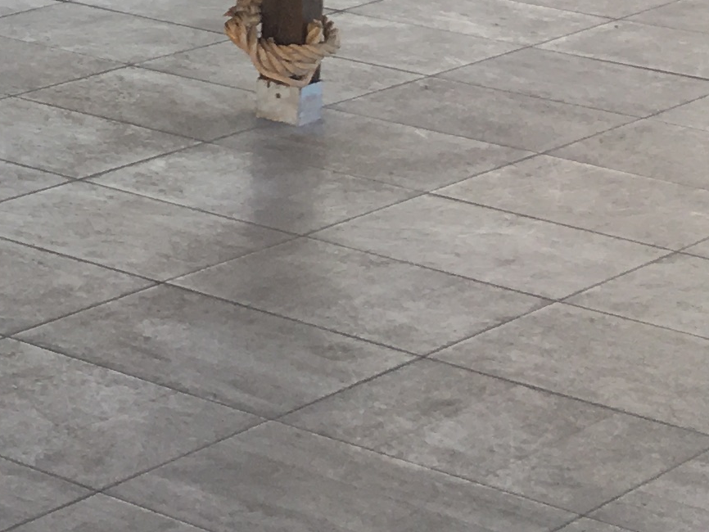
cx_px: -890
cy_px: -363
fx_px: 2766
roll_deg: -0.1
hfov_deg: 12.2
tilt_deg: -6.0
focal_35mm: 135
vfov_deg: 10.5
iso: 25
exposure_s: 1/121
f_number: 2.2
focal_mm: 4.15
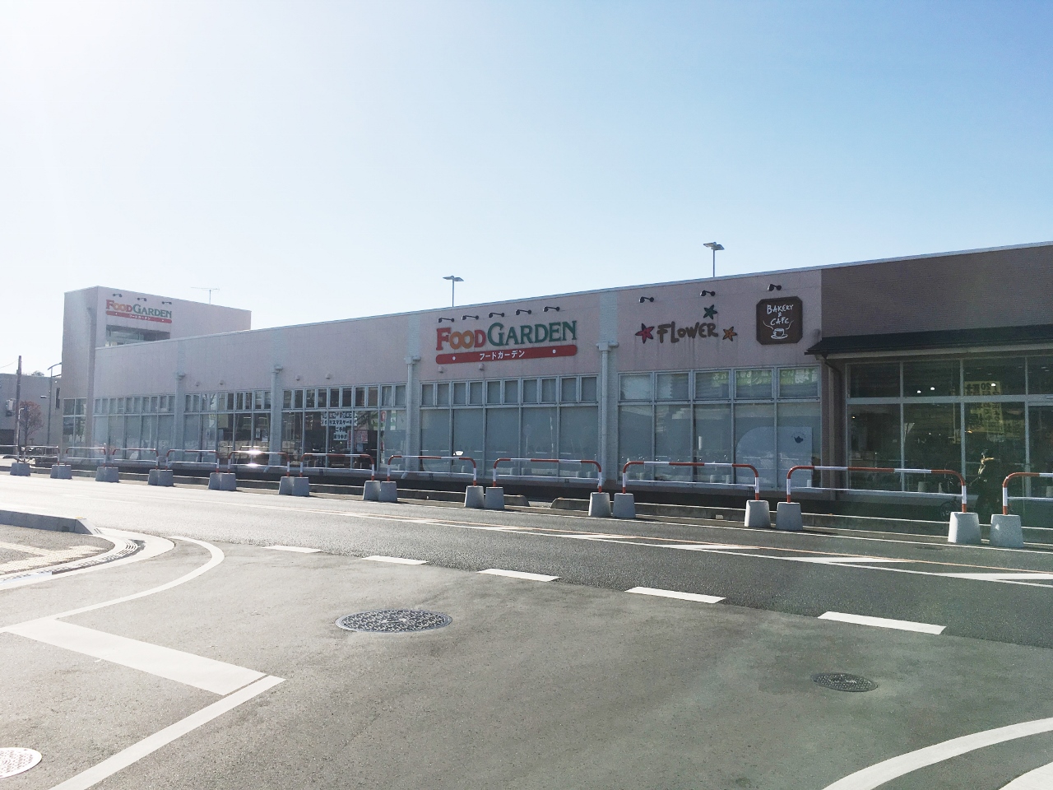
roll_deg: -0.3
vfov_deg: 48.2
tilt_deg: +1.7
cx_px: 526
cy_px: 395
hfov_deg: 61.7
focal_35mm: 29
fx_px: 882
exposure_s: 1/3205
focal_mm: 4.15
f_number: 2.2
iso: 25
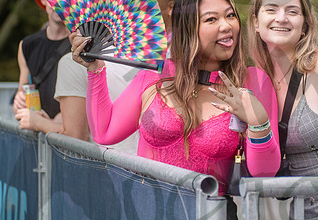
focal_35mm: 164
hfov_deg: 12.4
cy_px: 82
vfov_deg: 8.6
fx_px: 1466
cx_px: 230
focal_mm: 80
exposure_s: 1/1600
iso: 2000
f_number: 3.5
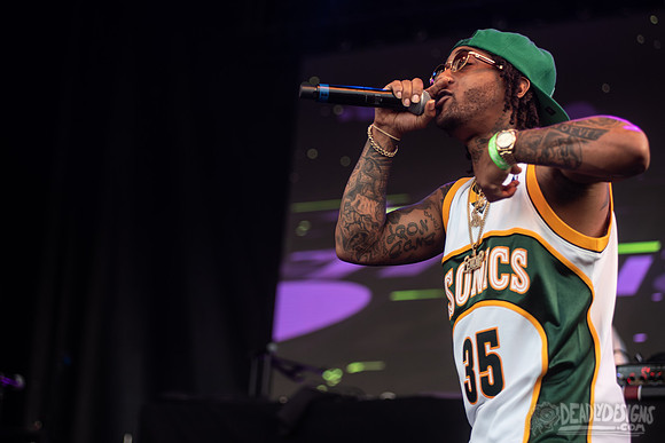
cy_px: 194
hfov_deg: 21.1
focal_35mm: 97
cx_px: 332
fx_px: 1786
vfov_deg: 14.2
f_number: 3.5
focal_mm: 86
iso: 250
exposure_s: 1/200
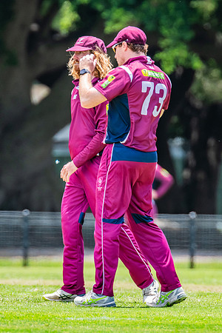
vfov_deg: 1.9
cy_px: 158
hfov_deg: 1.3
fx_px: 9849
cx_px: 117
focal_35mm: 1065
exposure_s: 1/1000
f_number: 7.1
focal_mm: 600
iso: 800
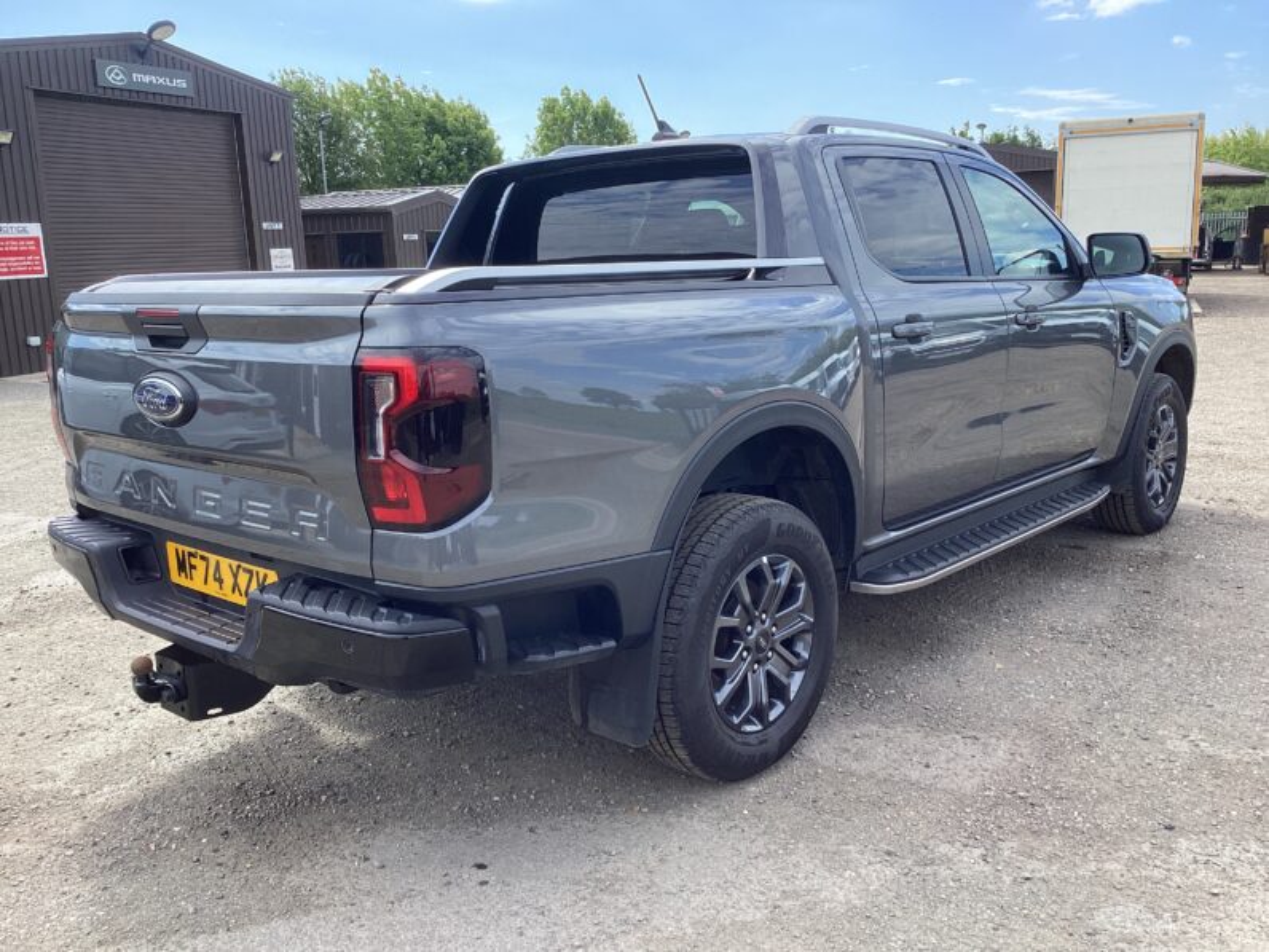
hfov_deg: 58.4
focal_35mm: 31
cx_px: 634
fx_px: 1136
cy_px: 476
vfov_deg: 45.4
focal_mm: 3.3
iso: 25
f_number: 2.4
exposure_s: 1/350
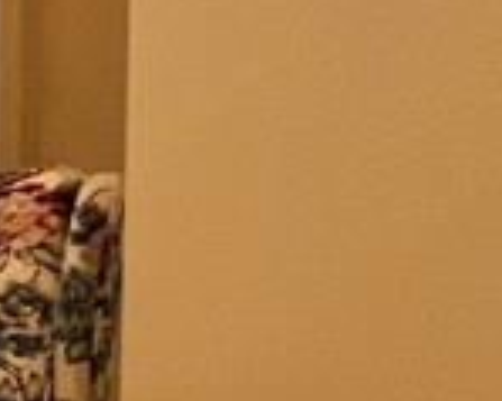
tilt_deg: -3.9
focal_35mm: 87
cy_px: 303
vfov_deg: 17.5
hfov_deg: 9.9
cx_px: -1196
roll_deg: +1.7
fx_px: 1292
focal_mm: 1.57
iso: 125
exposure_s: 1/120
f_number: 1.8
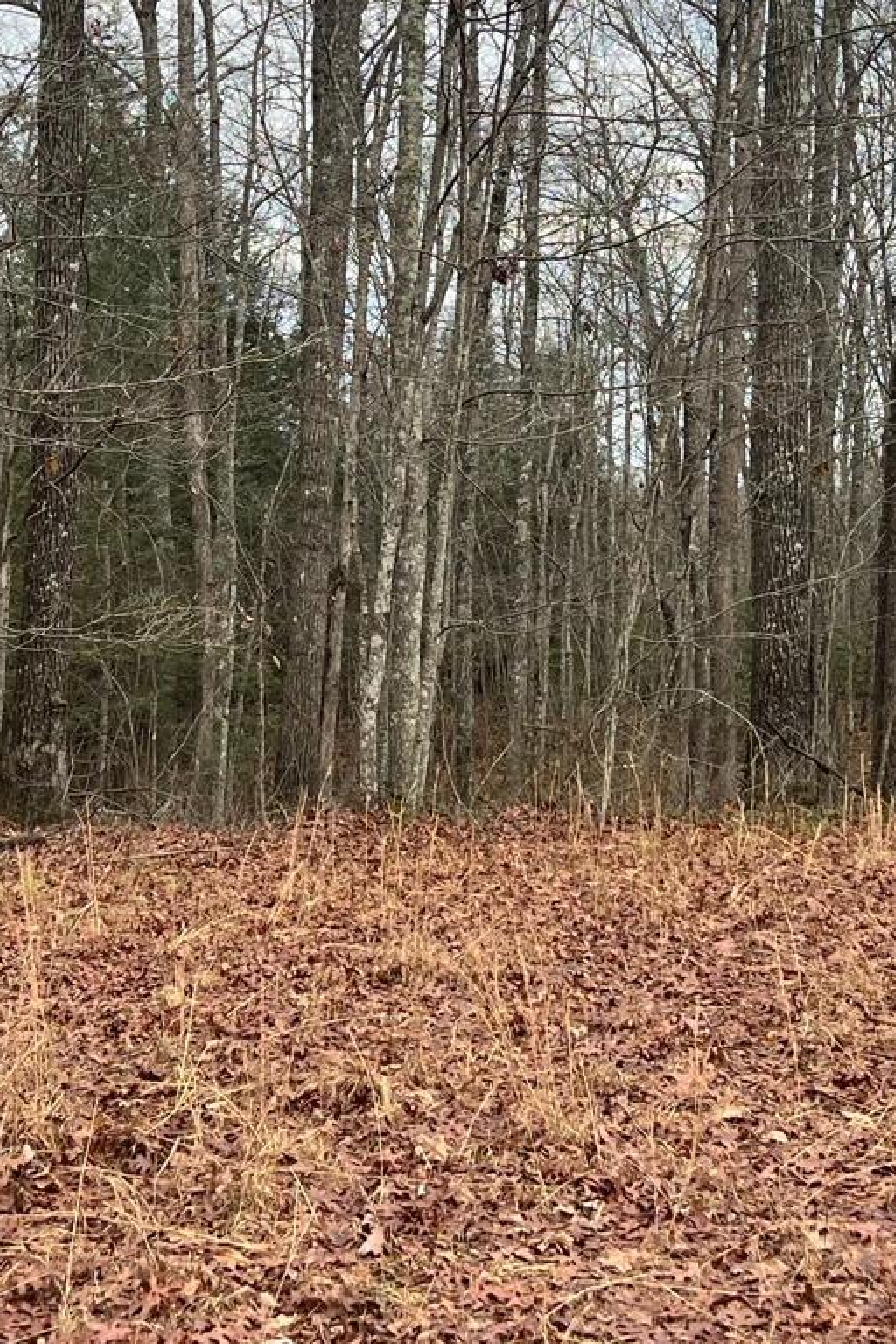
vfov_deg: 28.4
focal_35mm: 71
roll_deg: -2.5
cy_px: 539
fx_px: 2650
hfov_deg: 19.2
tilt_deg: +0.4
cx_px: 466
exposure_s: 1/448
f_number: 1.5
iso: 50
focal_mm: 5.7
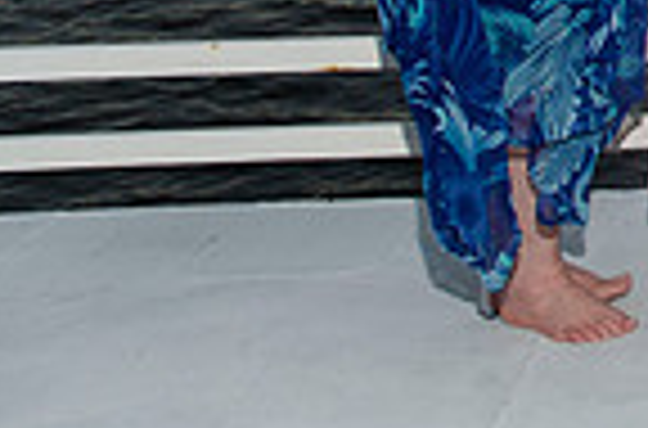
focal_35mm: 109
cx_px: 1282
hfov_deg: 15.3
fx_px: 1956
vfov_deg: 11.5
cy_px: -351
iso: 200
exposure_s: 1/125
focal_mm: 18
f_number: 5.6
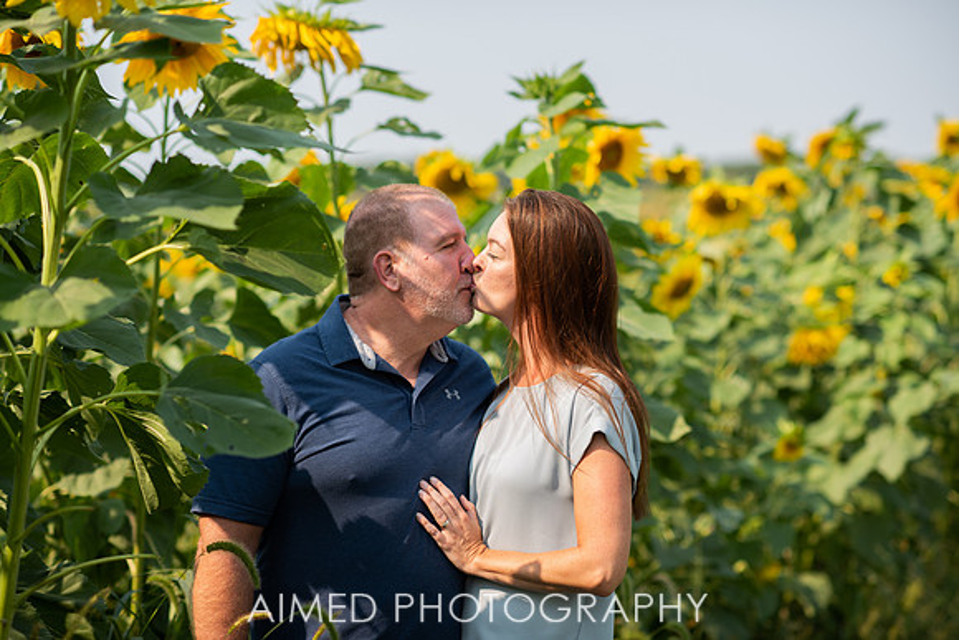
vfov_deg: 16.1
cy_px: 320
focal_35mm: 85
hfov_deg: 23.9
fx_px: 2265
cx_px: 480
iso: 50
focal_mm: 85
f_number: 2.5
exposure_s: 1/640
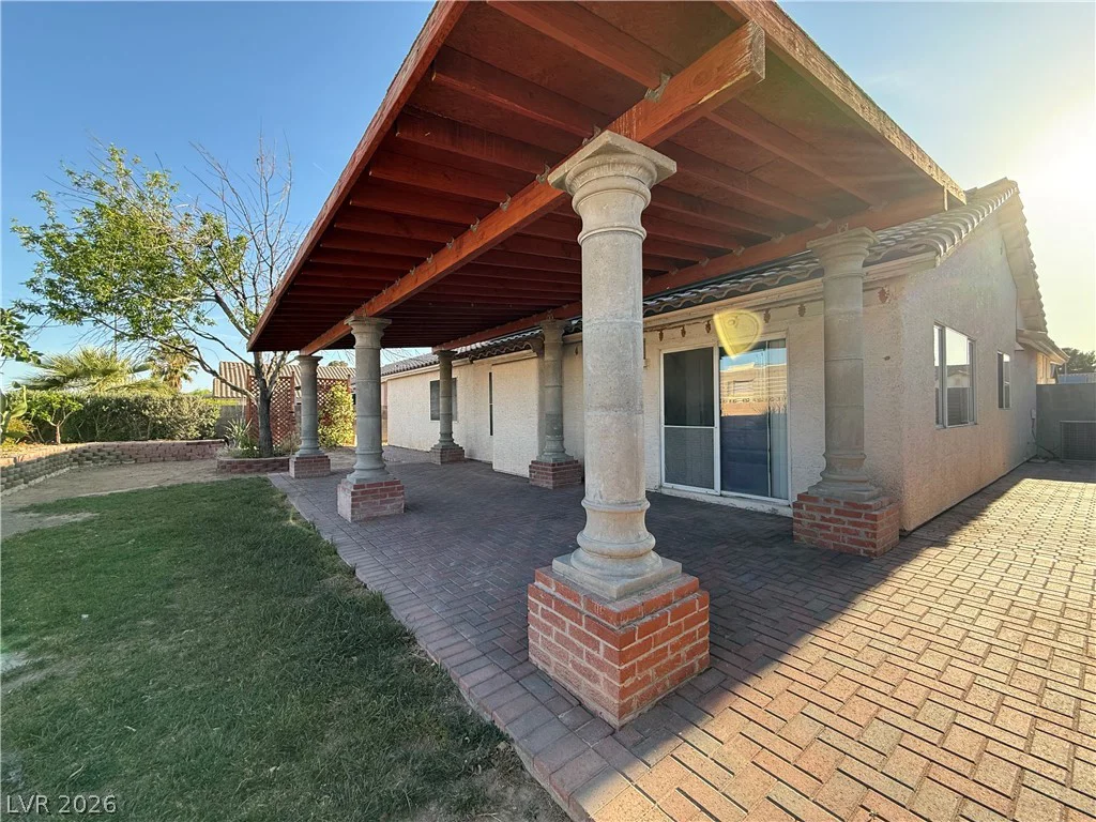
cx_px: 548
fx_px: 443
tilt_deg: +0.4
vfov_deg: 85.7
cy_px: 411
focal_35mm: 14
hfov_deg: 102.1
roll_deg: +0.7
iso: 64
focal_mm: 2.22
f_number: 2.2
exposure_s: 1/381
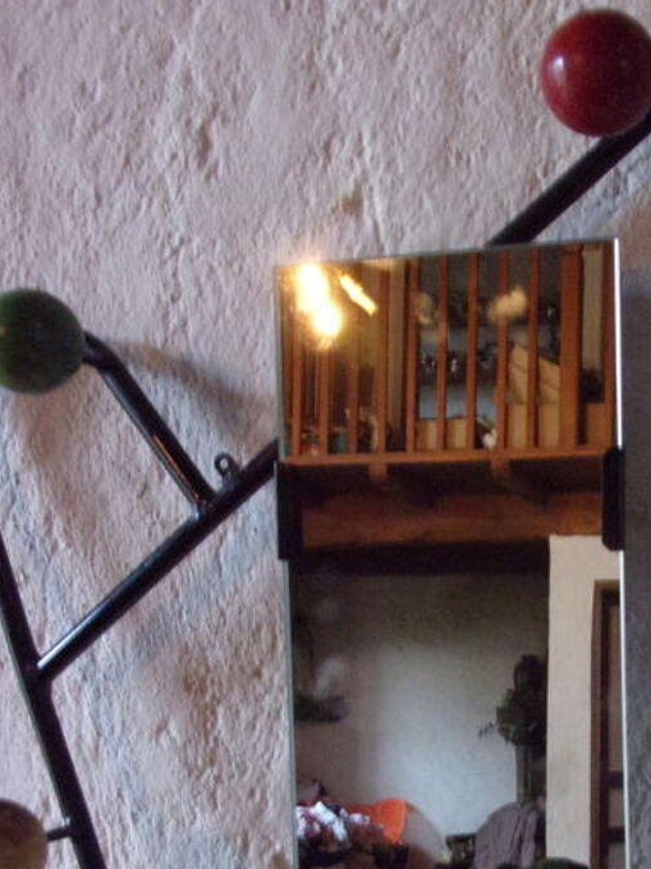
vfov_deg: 34.1
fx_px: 1380
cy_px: 670
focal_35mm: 55
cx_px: 529
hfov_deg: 26.0
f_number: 3.9
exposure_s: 1/17
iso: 544
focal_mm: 5.1
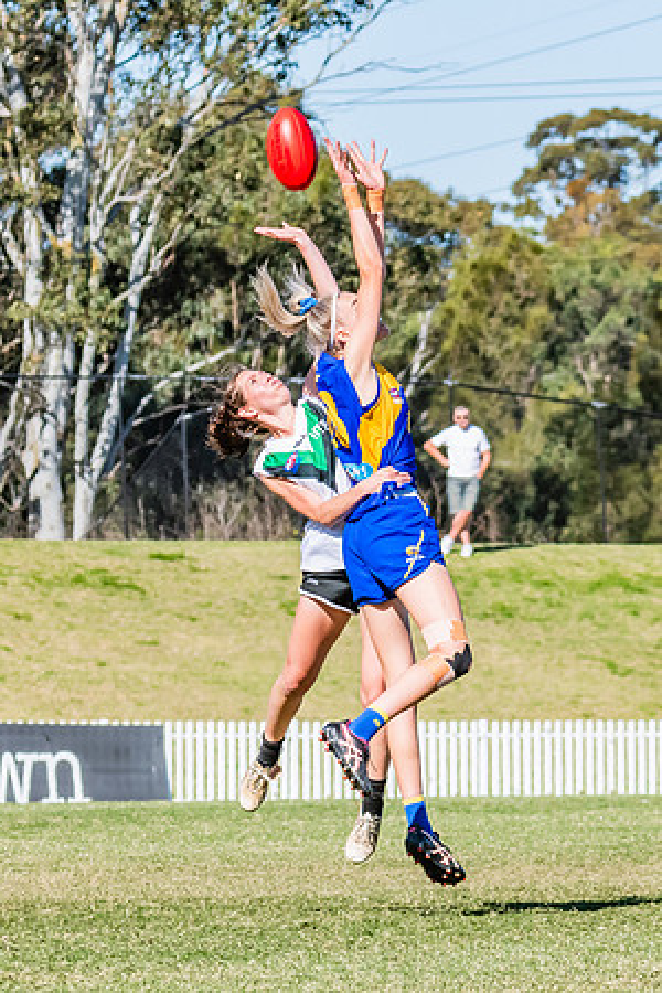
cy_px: 514
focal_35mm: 416
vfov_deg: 5.0
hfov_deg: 3.3
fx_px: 11471
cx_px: 347
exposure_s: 1/1250
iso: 640
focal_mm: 170
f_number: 10
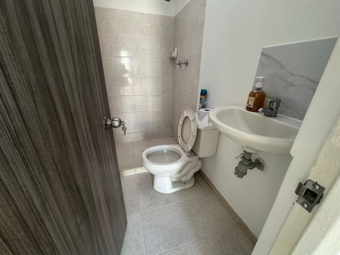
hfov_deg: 102.1
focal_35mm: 14
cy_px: 128
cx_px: 170
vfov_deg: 85.7
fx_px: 137
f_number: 2.2
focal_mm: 2.22
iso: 320
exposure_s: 1/82
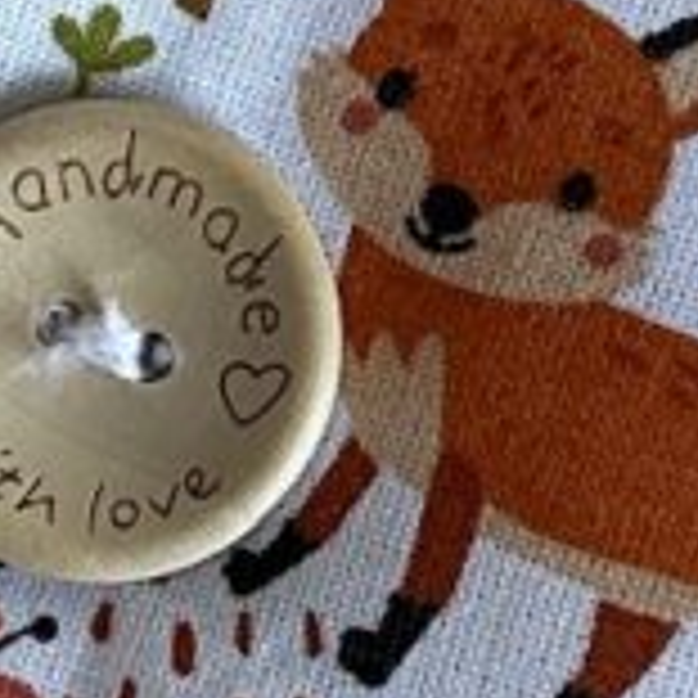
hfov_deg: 10.3
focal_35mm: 169
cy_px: -86
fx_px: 3855
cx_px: 207
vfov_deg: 10.2
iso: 25
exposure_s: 1/100
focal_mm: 3
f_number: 1.8
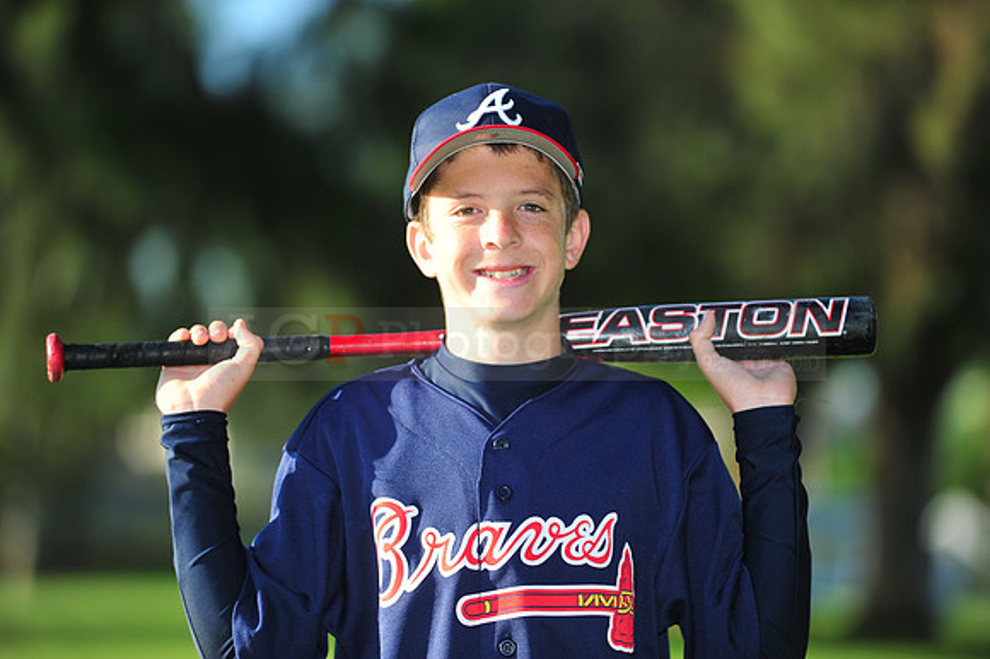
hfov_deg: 10.3
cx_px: 495
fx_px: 5497
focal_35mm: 200
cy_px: 330
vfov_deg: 6.9
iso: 200
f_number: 4
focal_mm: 200
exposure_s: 1/800
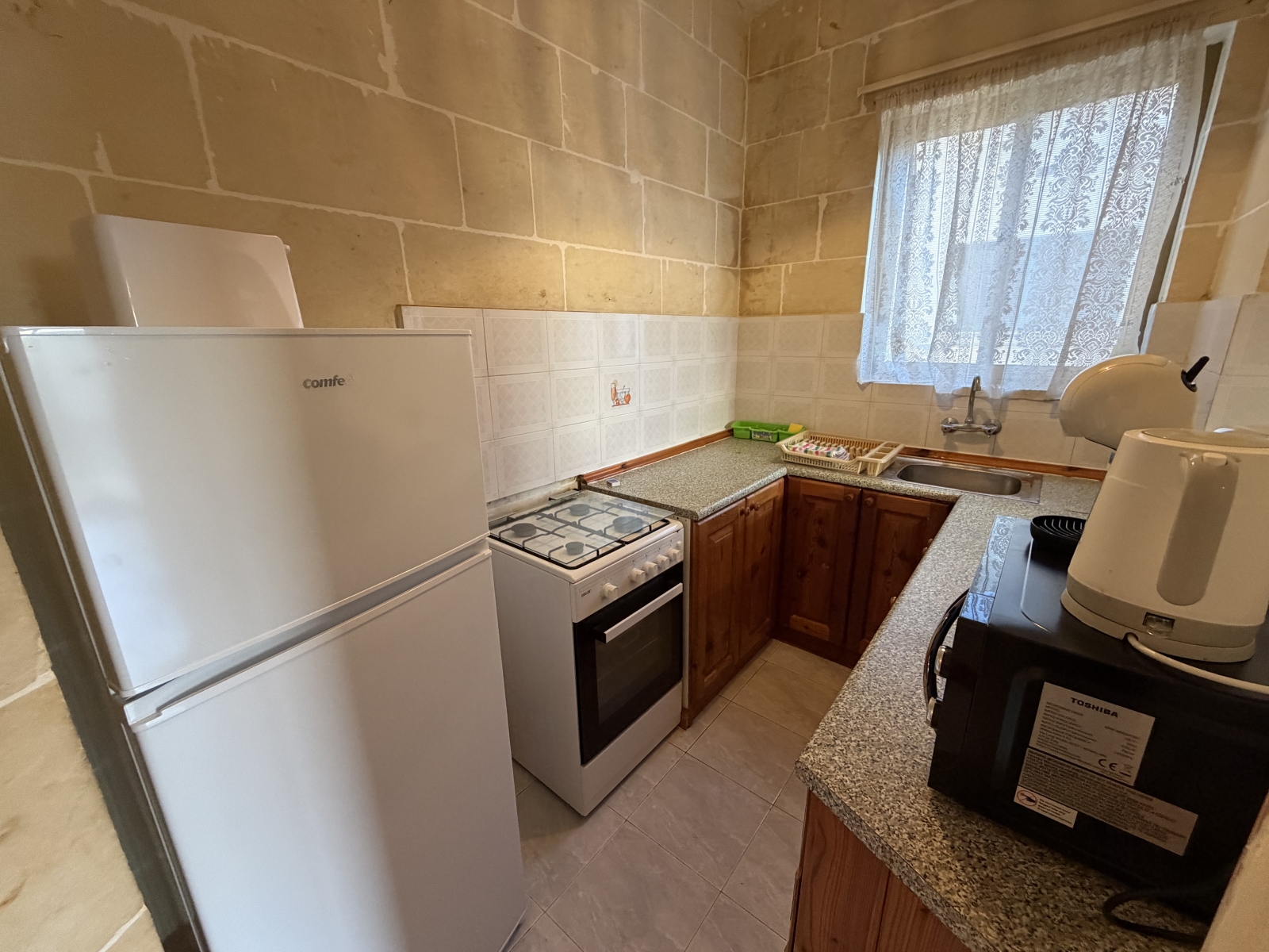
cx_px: 634
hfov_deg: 102.1
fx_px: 513
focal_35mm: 14
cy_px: 476
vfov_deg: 85.7
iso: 320
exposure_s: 1/50
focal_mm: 2.22
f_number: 2.2
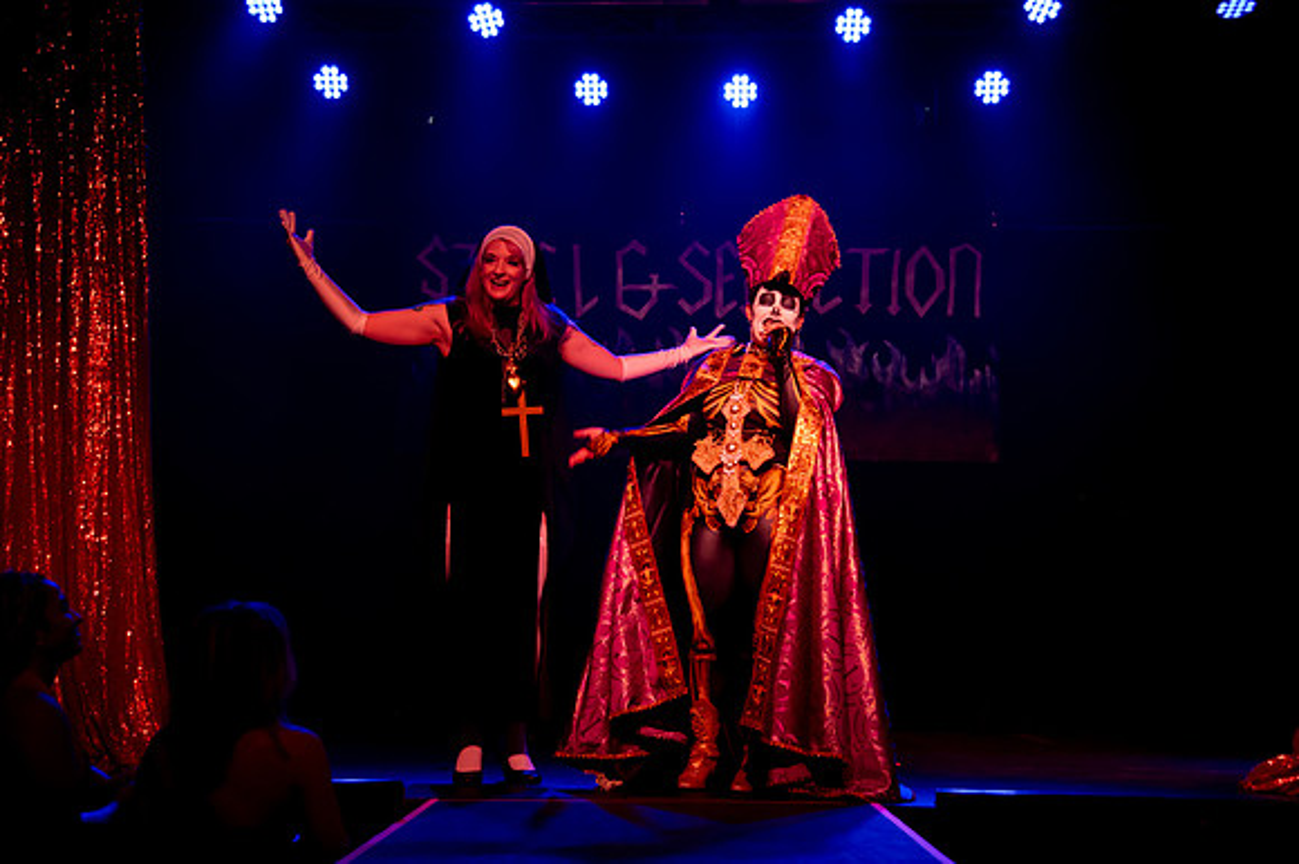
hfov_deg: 38.2
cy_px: 432
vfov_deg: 26.0
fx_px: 1875
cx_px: 650
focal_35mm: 52
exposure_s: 1/80
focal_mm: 52
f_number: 4
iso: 5000
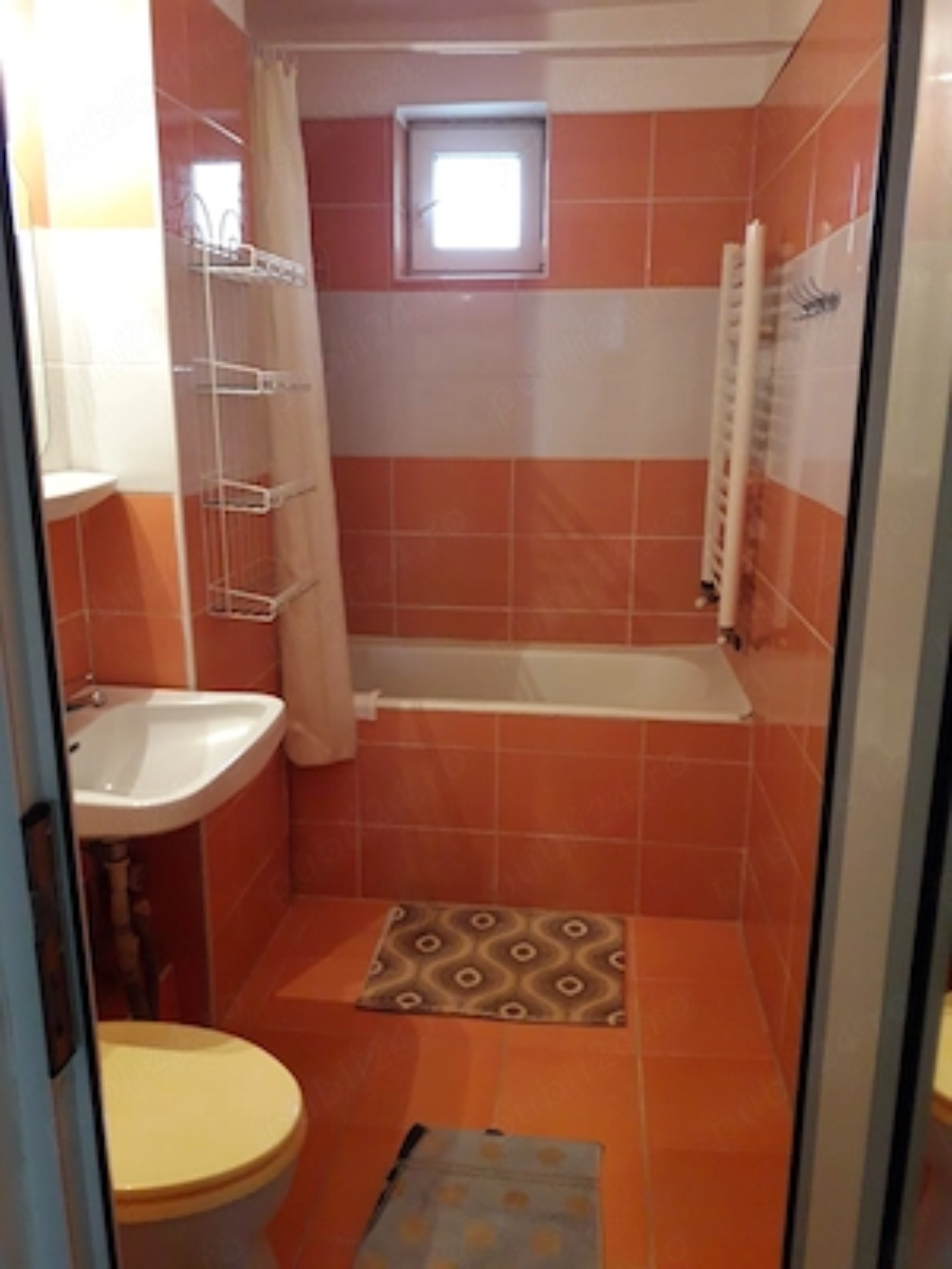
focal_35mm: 28
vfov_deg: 63.4
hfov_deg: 49.7
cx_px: 476
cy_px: 634
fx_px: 1027
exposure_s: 1/25
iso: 200
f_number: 1.9
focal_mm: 3.7
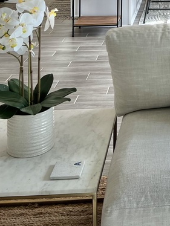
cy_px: -80
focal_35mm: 75
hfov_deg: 18.5
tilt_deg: -2.6
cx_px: 214
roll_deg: -0.3
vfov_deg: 22.7
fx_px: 491
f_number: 1.5
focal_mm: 5.7
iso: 32
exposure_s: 1/143
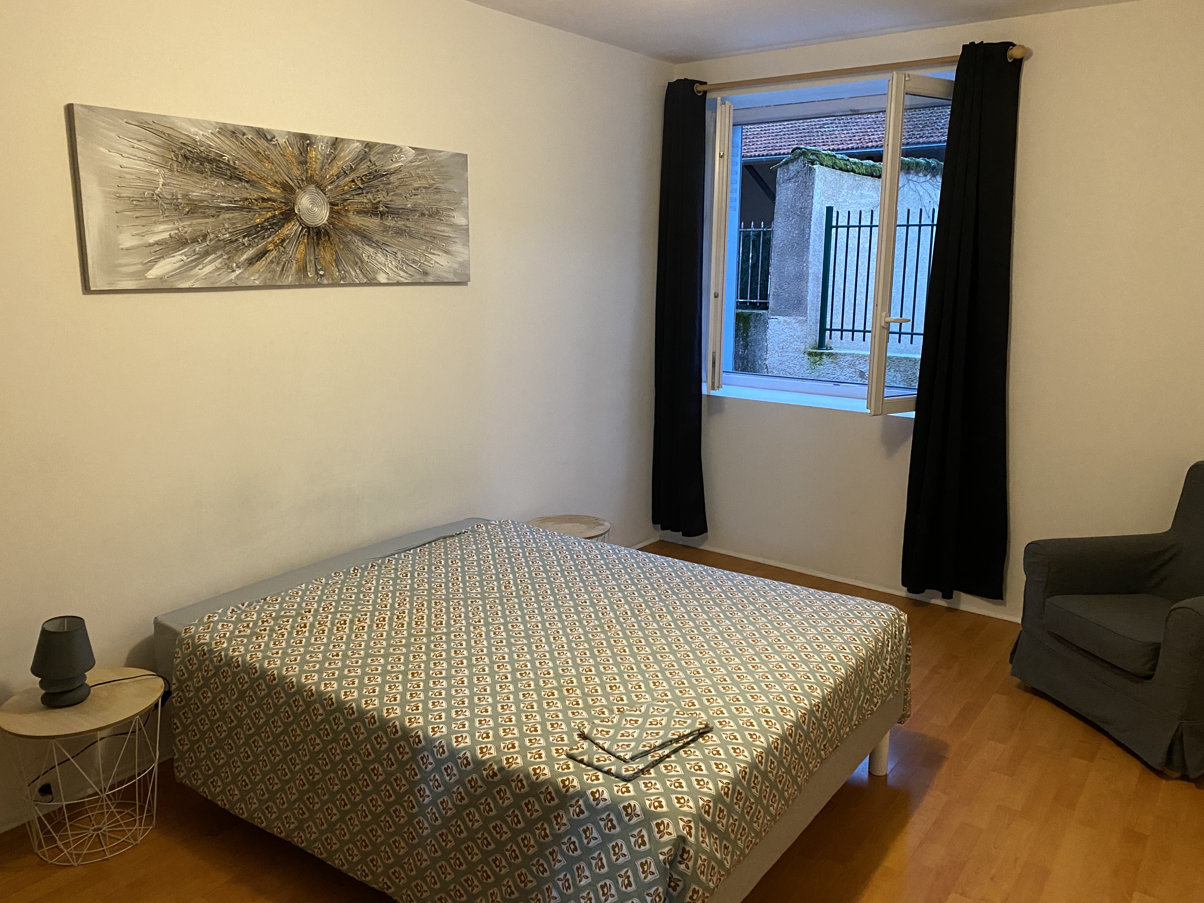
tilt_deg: -11.1
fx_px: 904
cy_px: 452
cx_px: 602
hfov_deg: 67.3
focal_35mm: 26
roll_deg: -0.3
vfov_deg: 53.1
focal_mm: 4.25
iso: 500
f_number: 1.8
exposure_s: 1/33
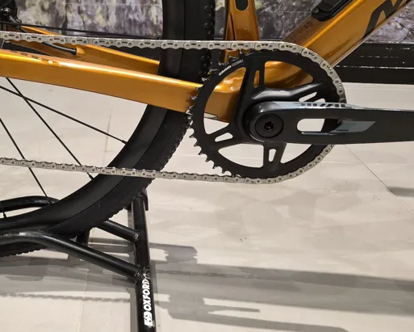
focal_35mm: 35
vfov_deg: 41.7
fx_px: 429
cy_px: 110
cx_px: 96
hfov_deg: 49.2
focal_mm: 5.4
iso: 800
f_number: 1.8
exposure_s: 1/100
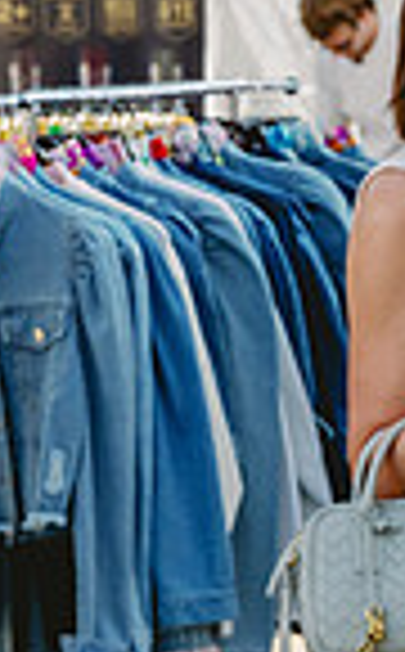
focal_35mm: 225
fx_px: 3993
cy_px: 537
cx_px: 1287
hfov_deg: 5.4
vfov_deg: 9.3
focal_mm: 55
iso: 800
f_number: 7.1
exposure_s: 1/500
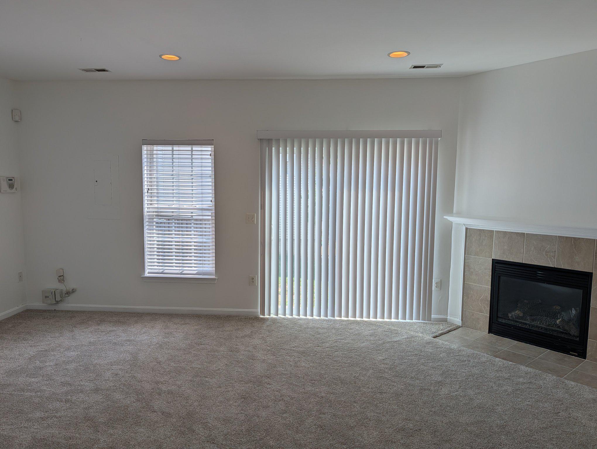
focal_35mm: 24
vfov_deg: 56.9
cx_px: 298
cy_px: 224
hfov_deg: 71.5
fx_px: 414
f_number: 1.68
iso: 19
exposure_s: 1/1462
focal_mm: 6.9
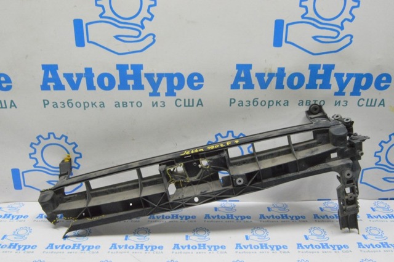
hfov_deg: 57.3
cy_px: 131
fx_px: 361
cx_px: 197
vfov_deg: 39.9
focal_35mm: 33
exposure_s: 1/20
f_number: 20
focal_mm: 22
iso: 6400
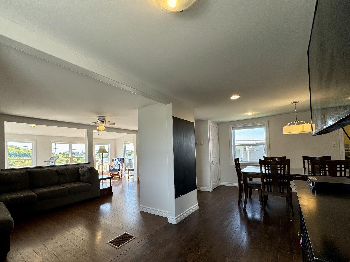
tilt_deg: +2.0
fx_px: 162
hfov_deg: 94.0
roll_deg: +1.6
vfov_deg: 77.7
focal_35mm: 16
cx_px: 153
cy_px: 149
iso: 50
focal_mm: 2.22
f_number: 2.2
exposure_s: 1/120
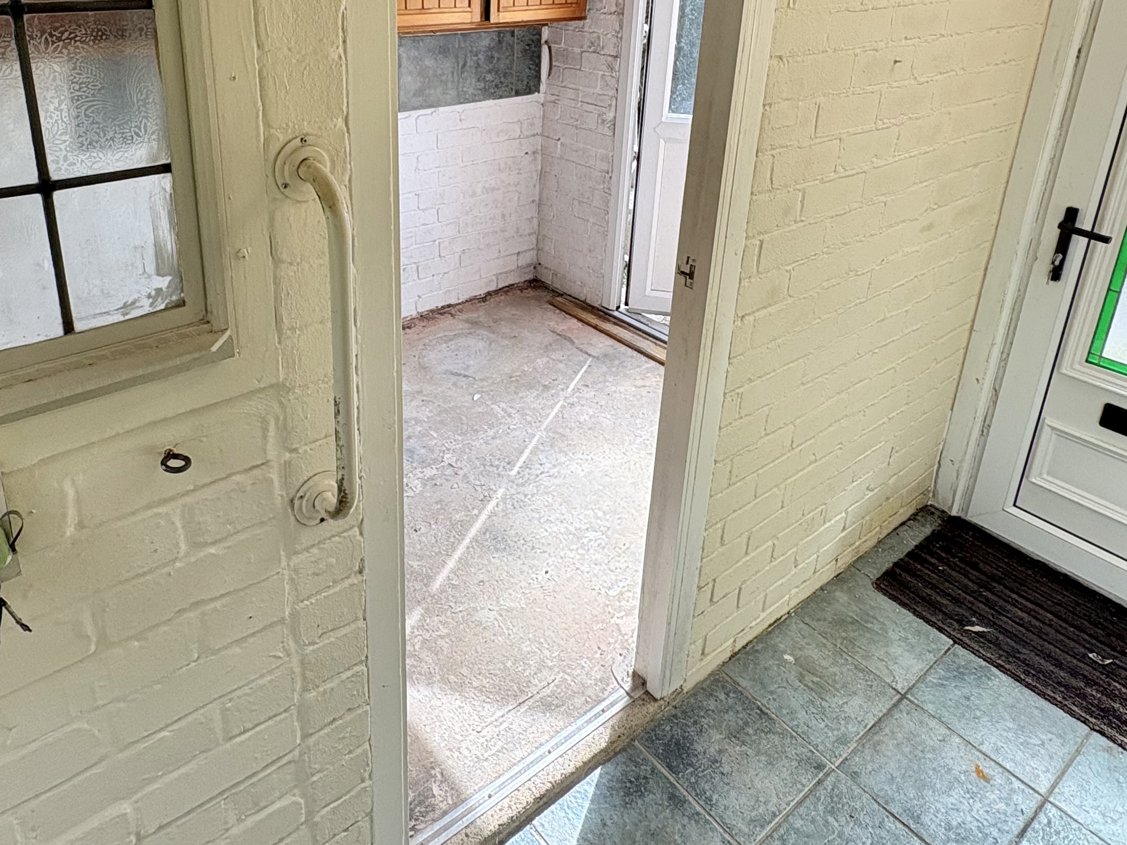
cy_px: 231
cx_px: 477
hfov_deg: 66.9
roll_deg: -0.1
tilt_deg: -20.7
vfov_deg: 51.2
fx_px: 846
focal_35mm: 26
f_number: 2.2
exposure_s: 1/100
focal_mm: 2.22
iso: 40
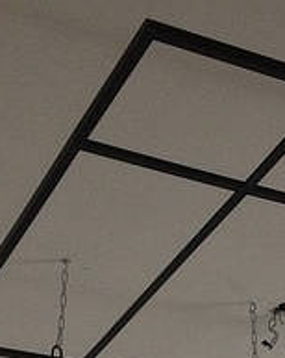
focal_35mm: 118
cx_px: 294
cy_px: 364
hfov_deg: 12.9
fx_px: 1246
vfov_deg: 16.0
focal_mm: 4.28
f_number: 2.4
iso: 250
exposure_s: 1/20
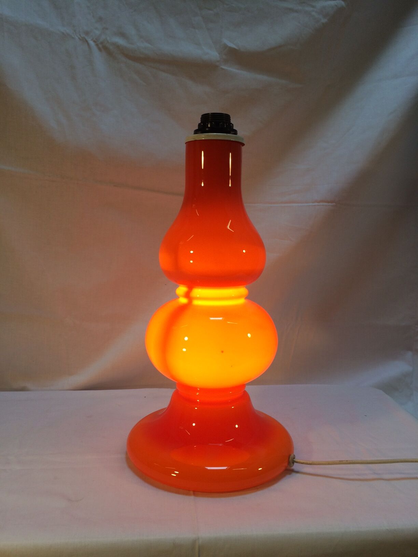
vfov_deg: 61.7
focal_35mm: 29
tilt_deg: -6.5
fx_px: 467
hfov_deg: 48.2
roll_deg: -0.9
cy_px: 278
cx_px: 209
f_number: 2.2
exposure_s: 1/100
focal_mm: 4.15
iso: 32
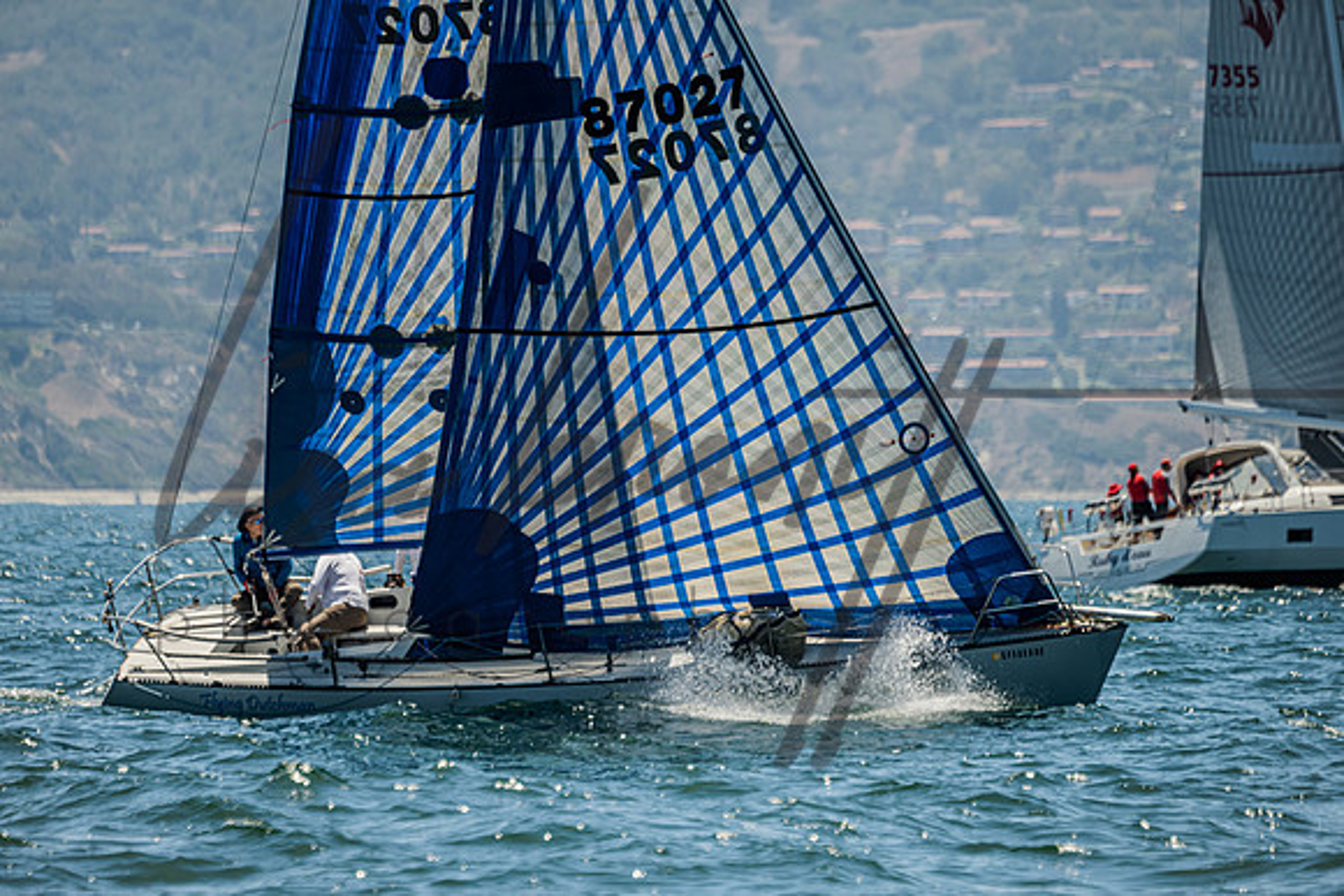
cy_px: 491
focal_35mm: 438
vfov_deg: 3.1
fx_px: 16355
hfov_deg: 4.7
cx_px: 635
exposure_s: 1/800
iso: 320
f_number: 5.6
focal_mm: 400
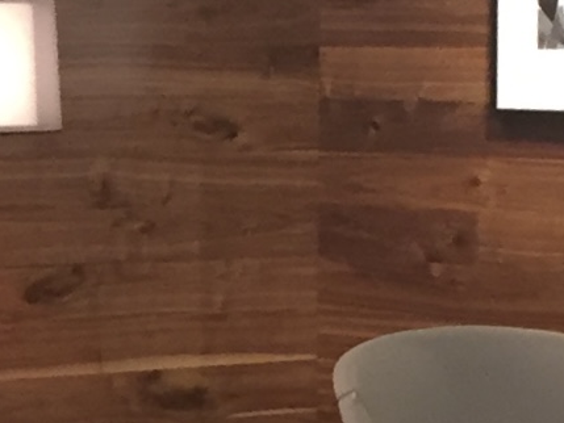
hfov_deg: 15.5
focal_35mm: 127
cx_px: 240
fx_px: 2070
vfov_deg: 11.6
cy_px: 74
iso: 125
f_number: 2.2
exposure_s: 1/30
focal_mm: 4.15
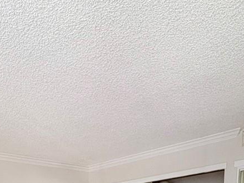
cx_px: 21
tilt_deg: -8.1
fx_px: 359
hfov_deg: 35.2
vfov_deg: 22.1
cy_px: 294
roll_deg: +2.5
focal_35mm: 51
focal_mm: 2.22
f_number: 2.2
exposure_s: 1/62
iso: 250
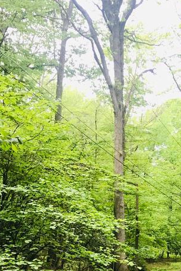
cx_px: 235
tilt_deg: +5.4
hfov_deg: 19.1
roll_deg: +1.4
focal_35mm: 66
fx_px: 498
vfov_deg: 30.4
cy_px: 171
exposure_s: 1/94
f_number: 1.8
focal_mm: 3.99
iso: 20
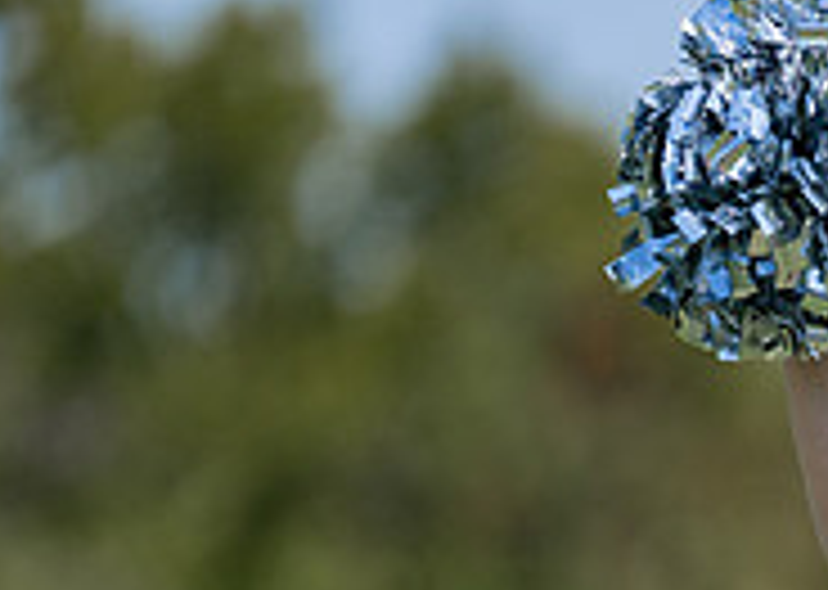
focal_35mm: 662
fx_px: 15550
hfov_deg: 3.0
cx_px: 1148
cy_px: 892
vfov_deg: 2.2
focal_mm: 200
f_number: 2.8
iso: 100
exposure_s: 1/2500
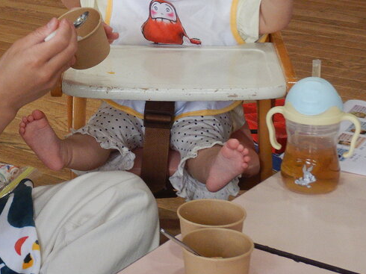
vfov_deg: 15.0
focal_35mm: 98
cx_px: 65
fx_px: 1036
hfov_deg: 19.8
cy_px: 59
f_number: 4.3
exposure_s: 1/40
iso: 125
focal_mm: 8.5
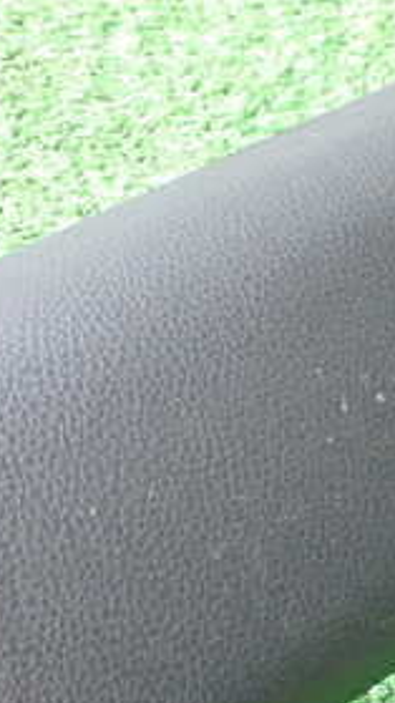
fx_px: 1917
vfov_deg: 20.7
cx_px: 355
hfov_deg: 11.7
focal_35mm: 103
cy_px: 461
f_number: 2.9
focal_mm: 7.84
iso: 800
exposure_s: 1/30
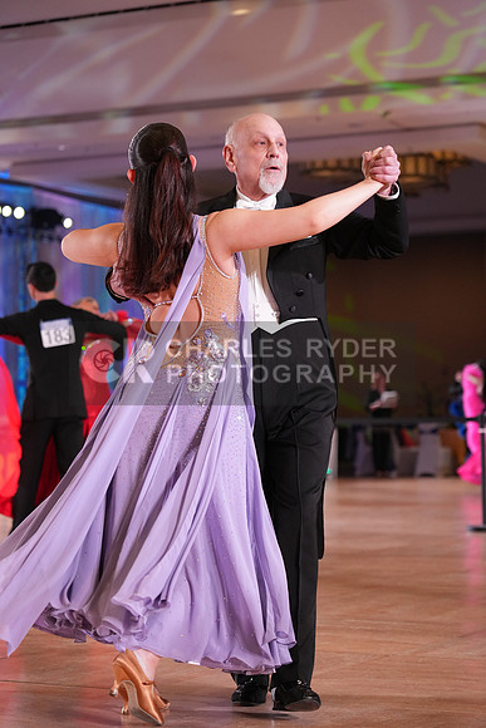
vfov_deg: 23.1
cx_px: 243
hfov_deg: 15.5
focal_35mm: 88
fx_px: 1781
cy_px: 364
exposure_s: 1/400
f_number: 4
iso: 2500
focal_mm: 88
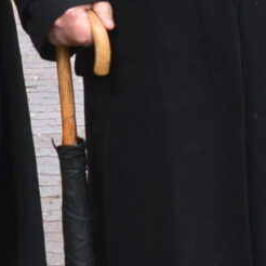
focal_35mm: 301
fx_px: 2617
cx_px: 283
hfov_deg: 5.8
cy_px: -177
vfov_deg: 5.7
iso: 1250
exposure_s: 1/125
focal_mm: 34
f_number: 6.3
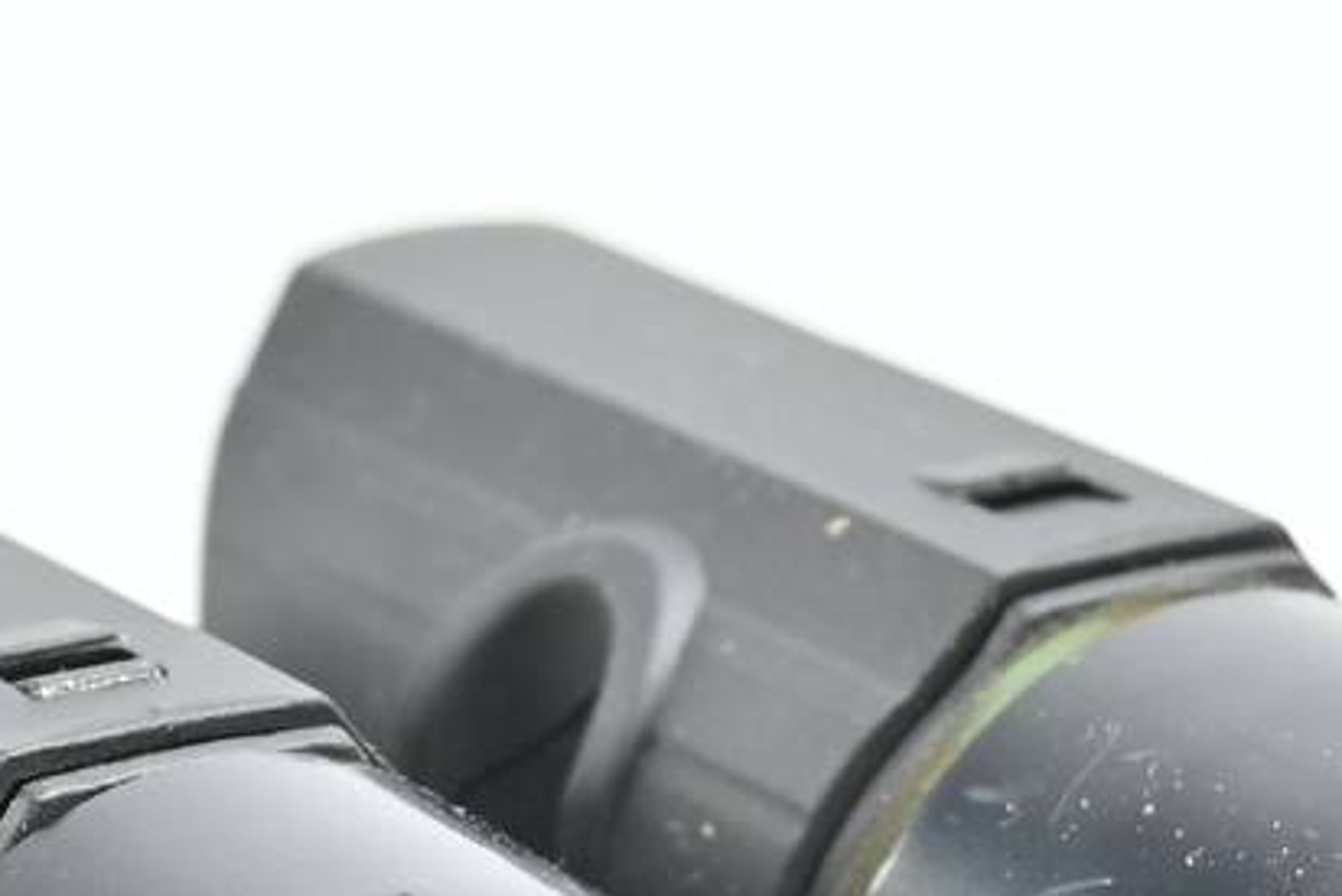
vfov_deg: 5.6
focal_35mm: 236
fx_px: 8800
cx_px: -270
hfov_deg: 8.6
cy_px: 2203
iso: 320
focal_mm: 30
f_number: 5.6
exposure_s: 1/50
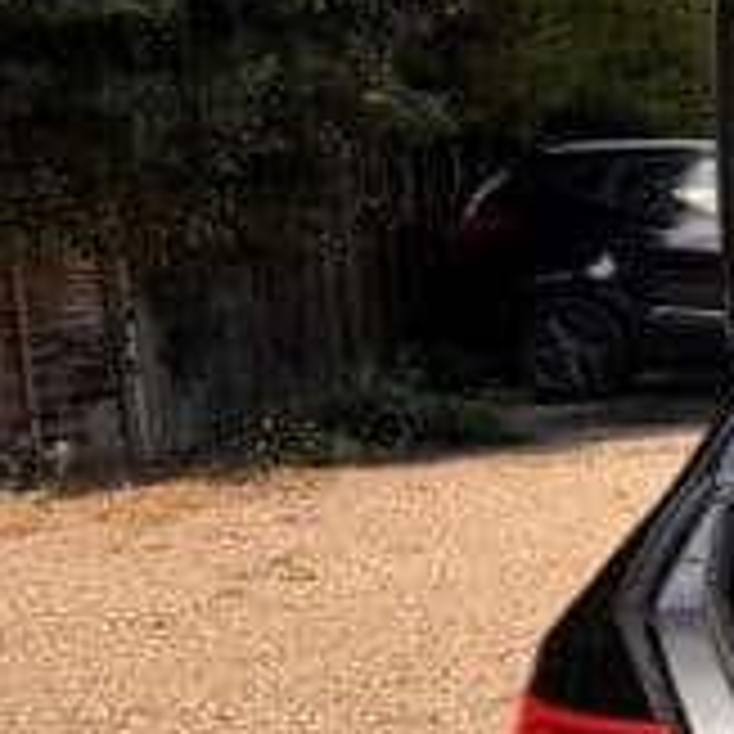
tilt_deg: -7.8
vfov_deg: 19.0
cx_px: 1391
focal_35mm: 91
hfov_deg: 15.8
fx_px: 2183
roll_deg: +0.6
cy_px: 511
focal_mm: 6.76
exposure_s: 1/1980
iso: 80
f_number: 1.78
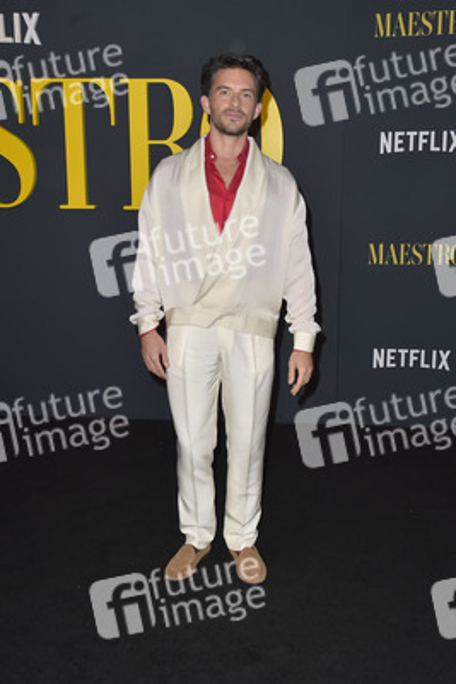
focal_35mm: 40
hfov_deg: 33.4
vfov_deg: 48.4
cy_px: 342
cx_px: 228
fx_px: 759
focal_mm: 40
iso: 320
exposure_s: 1/250
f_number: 6.3
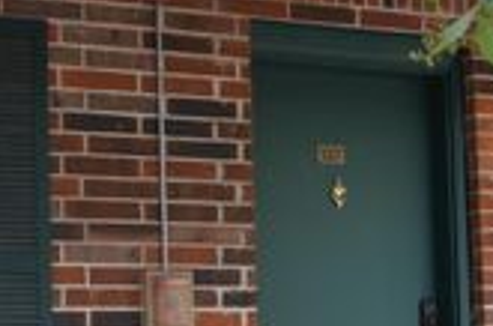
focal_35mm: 109
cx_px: 257
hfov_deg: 18.8
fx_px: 1488
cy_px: 250
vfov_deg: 12.4
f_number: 4.5
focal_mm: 24
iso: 400
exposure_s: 1/80
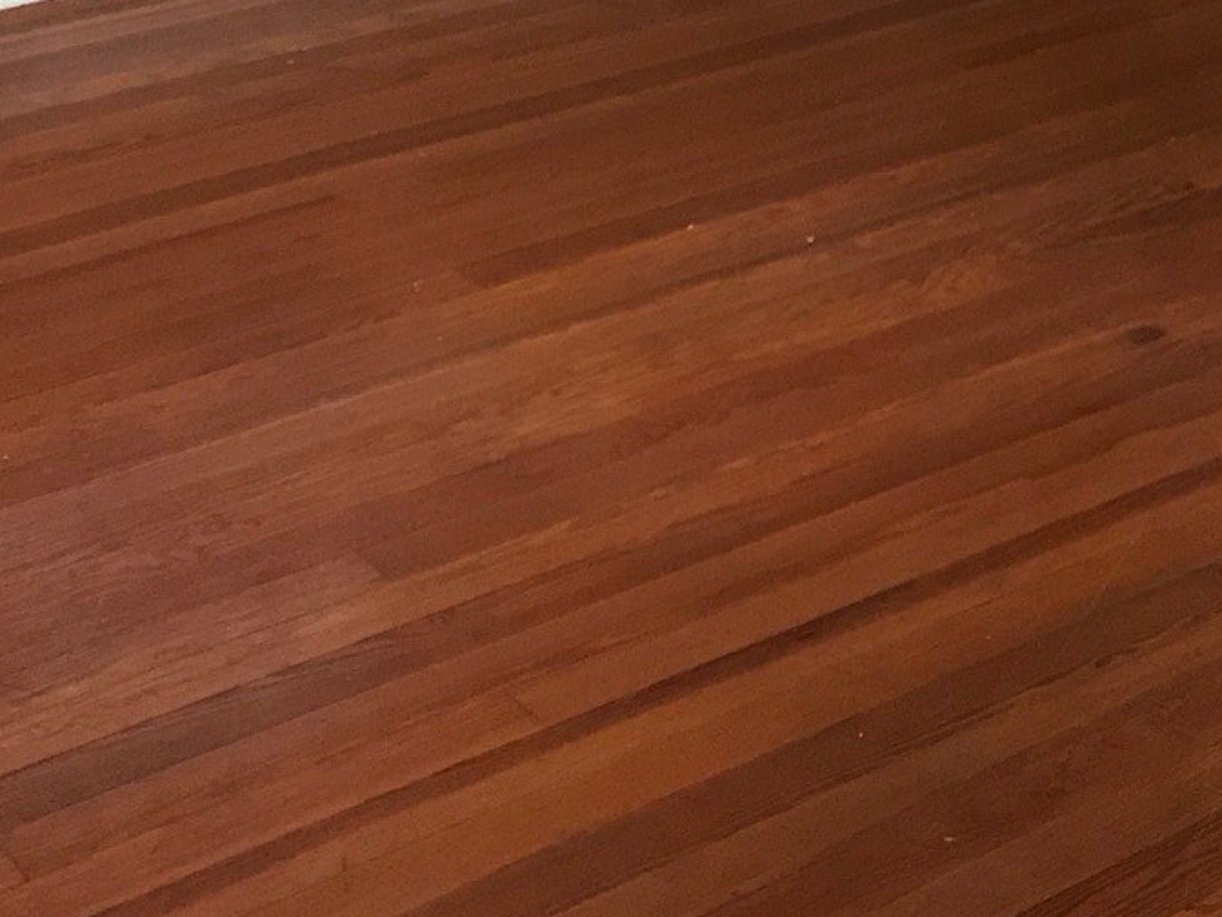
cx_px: 973
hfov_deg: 23.0
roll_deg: -0.2
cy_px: -448
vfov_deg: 16.1
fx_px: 2965
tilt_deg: -8.7
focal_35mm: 84
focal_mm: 3.99
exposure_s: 1/15
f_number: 1.8
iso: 80
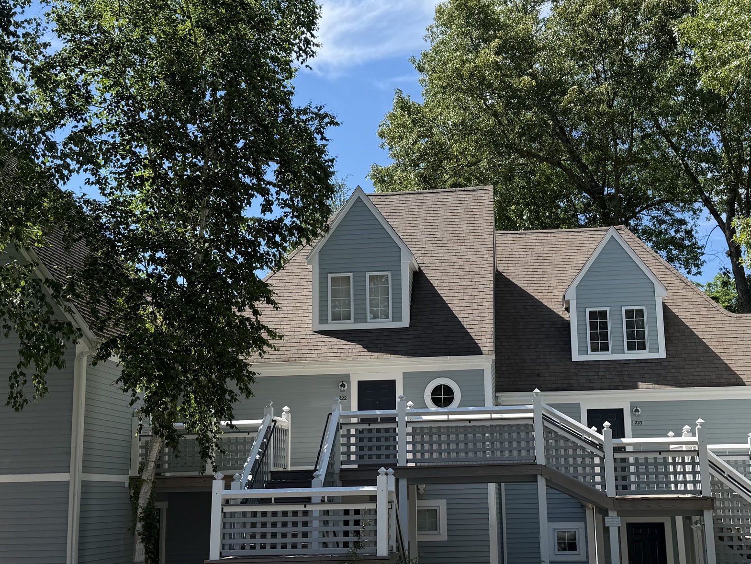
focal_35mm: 47
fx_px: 1020
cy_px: 313
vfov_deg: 30.9
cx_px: 433
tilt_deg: +10.1
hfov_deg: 40.3
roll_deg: +1.8
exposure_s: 1/2299
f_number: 1.78
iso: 80
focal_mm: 6.76
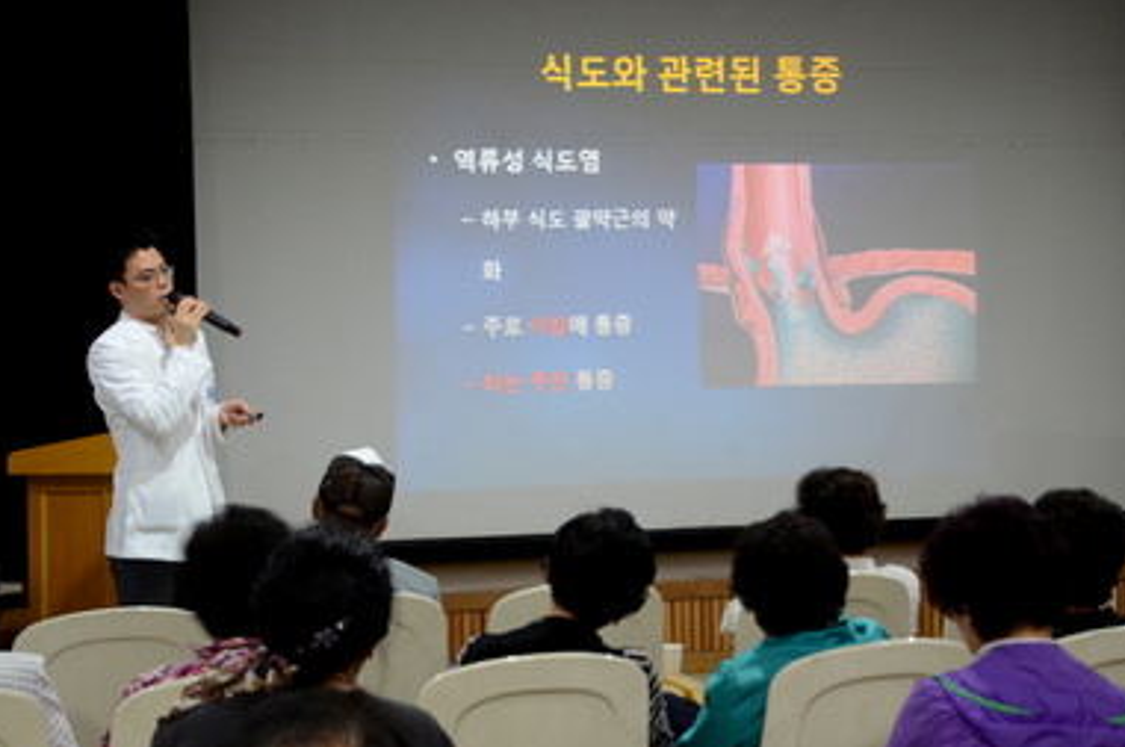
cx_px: 555
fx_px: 1966
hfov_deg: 31.9
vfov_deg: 21.5
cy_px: 357
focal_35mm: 63
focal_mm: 40
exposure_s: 1/20
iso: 1250
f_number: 4.8
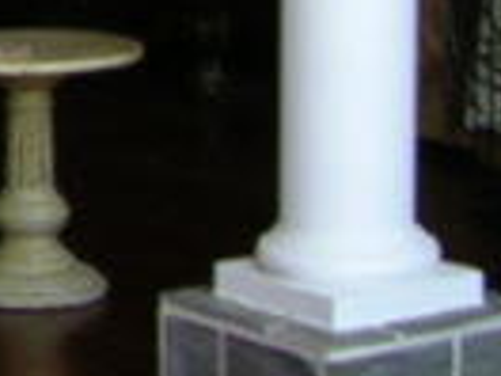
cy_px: -408
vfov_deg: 5.6
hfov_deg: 7.3
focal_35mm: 260
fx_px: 3763
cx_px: -573
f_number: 2.8
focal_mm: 5.8
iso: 50
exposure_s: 1/14.5
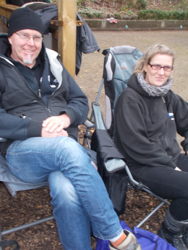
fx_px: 319
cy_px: 125
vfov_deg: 42.9
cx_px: 94
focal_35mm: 44
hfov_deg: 32.9
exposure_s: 1/30
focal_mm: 7.9
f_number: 4.2
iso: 180
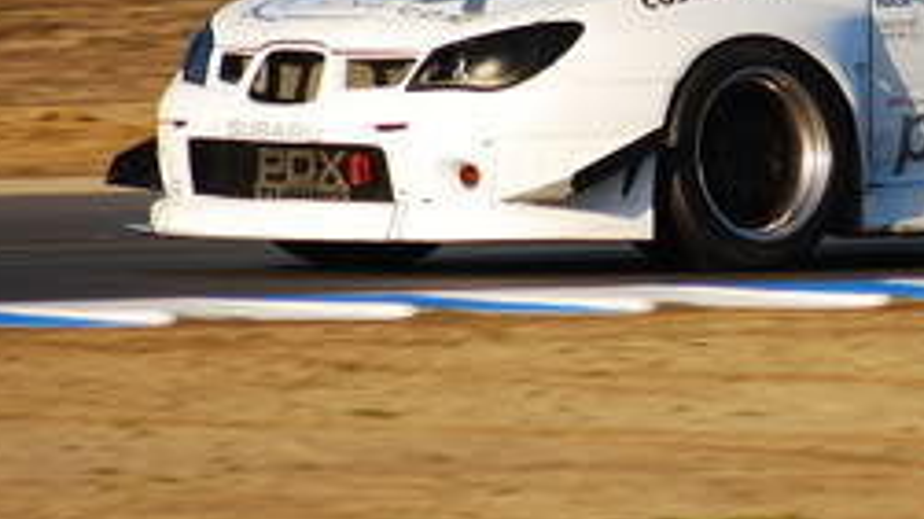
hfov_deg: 2.0
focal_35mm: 1080
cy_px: 55
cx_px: 852
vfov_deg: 1.1
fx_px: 26452
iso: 100
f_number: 5.6
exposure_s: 1/320
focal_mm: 270
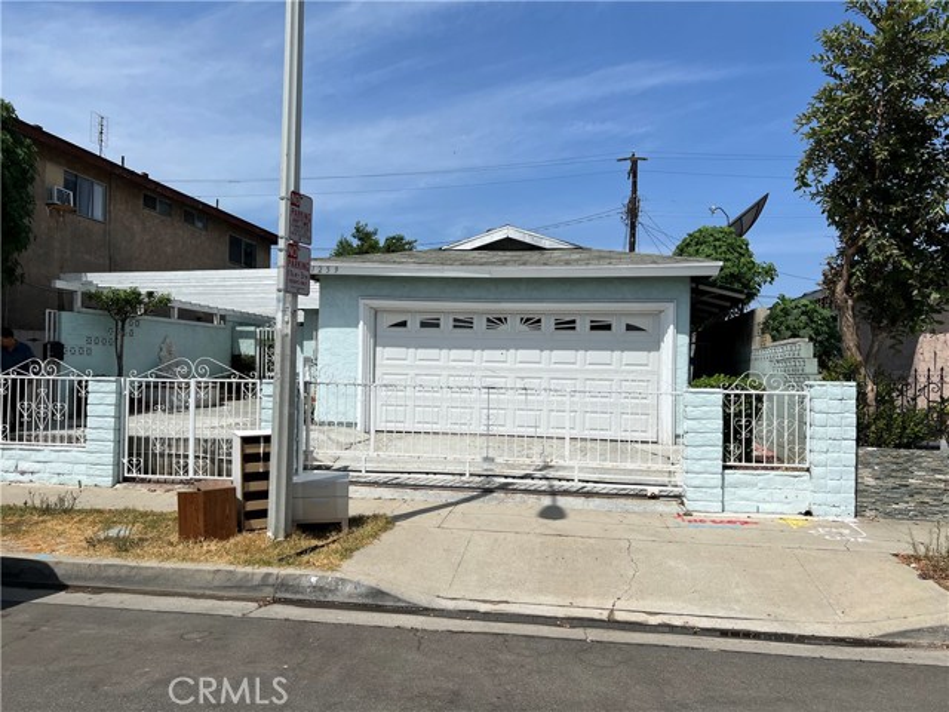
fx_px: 713
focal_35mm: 26
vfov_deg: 53.1
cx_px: 474
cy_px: 356
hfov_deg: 67.3
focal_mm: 5.7
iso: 50
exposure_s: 1/8000
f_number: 1.5
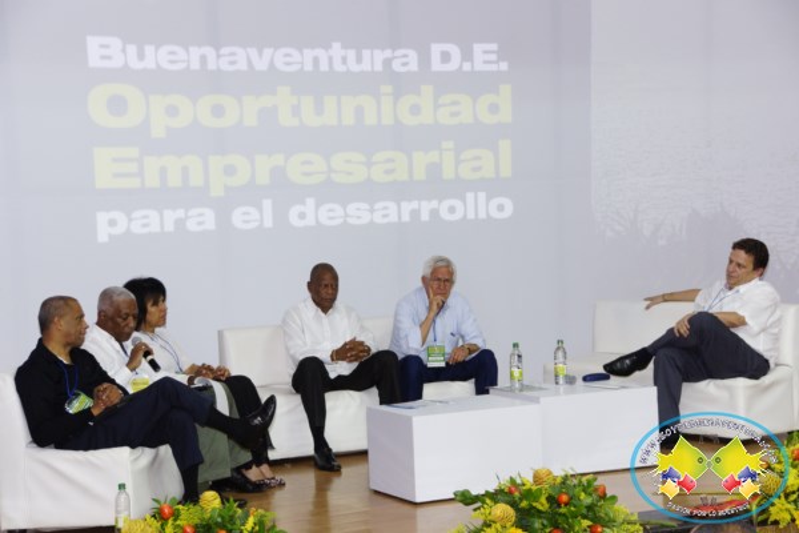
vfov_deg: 16.6
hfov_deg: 24.6
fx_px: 1831
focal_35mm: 82
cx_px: 400
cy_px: 266
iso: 800
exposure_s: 1/40
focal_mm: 55
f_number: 5
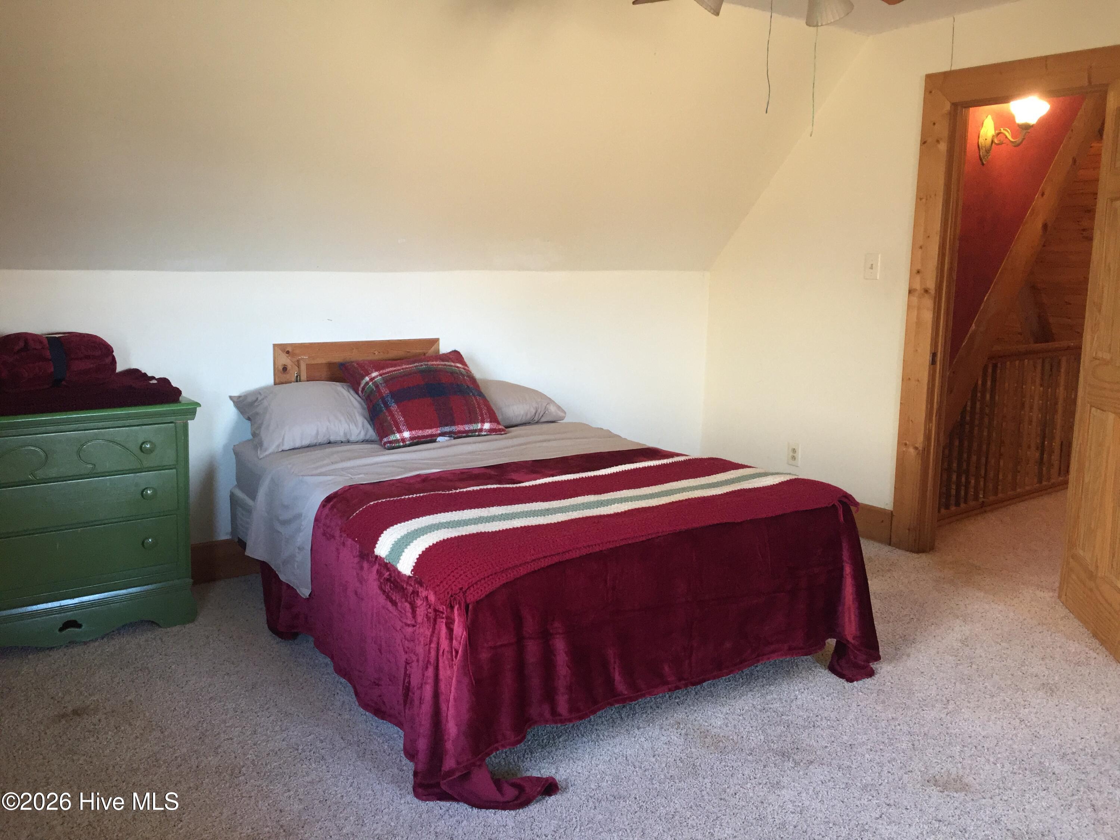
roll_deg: -0.9
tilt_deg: -8.9
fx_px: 938
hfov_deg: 61.7
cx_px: 560
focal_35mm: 29
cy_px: 420
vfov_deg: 48.2
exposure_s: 1/30
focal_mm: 4.15
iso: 160
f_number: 2.2
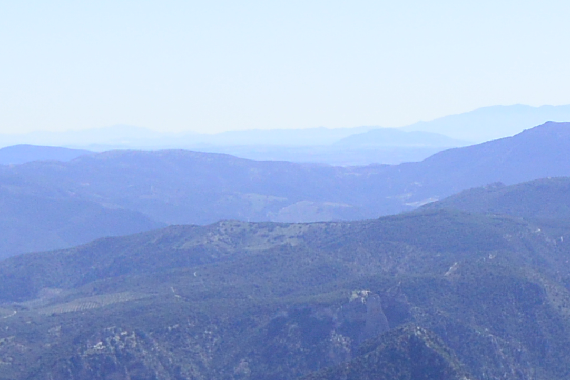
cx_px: 808
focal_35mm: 149
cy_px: 208
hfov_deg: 13.1
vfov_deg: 9.2
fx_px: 2360
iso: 160
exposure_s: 1/800
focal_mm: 13
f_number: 5.6
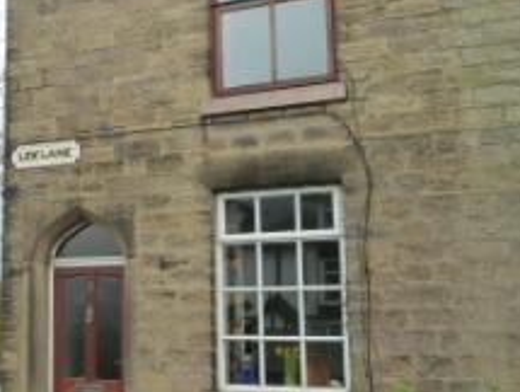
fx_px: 782
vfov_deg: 28.1
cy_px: 223
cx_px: 36
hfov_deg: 34.4
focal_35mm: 52
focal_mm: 4.1
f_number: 3.3
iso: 125
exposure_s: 1/80
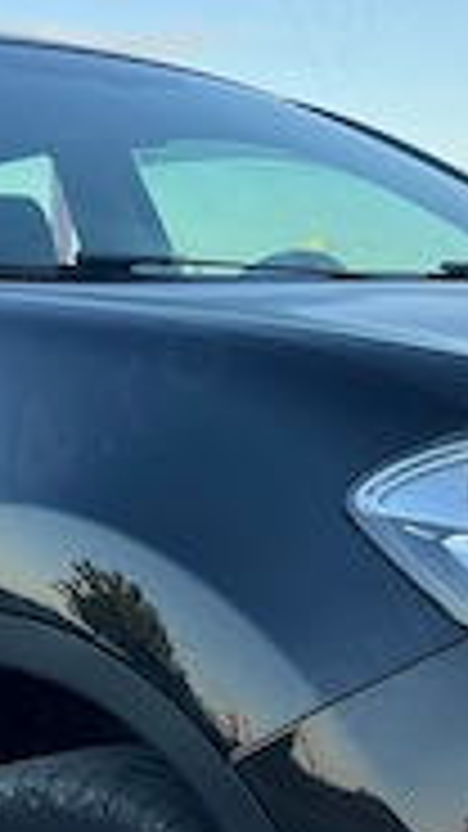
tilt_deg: -5.8
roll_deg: +1.4
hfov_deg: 13.1
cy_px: 576
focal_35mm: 92
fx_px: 2031
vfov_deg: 23.0
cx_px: 256
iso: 50
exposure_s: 1/654
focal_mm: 5.7
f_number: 1.5
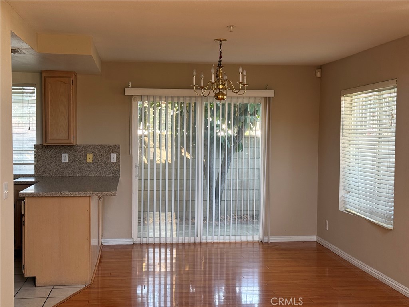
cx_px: 204
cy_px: 154
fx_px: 567
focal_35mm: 48
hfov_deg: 39.7
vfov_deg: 30.3
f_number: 1.78
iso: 100
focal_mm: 6.76
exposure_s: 1/75
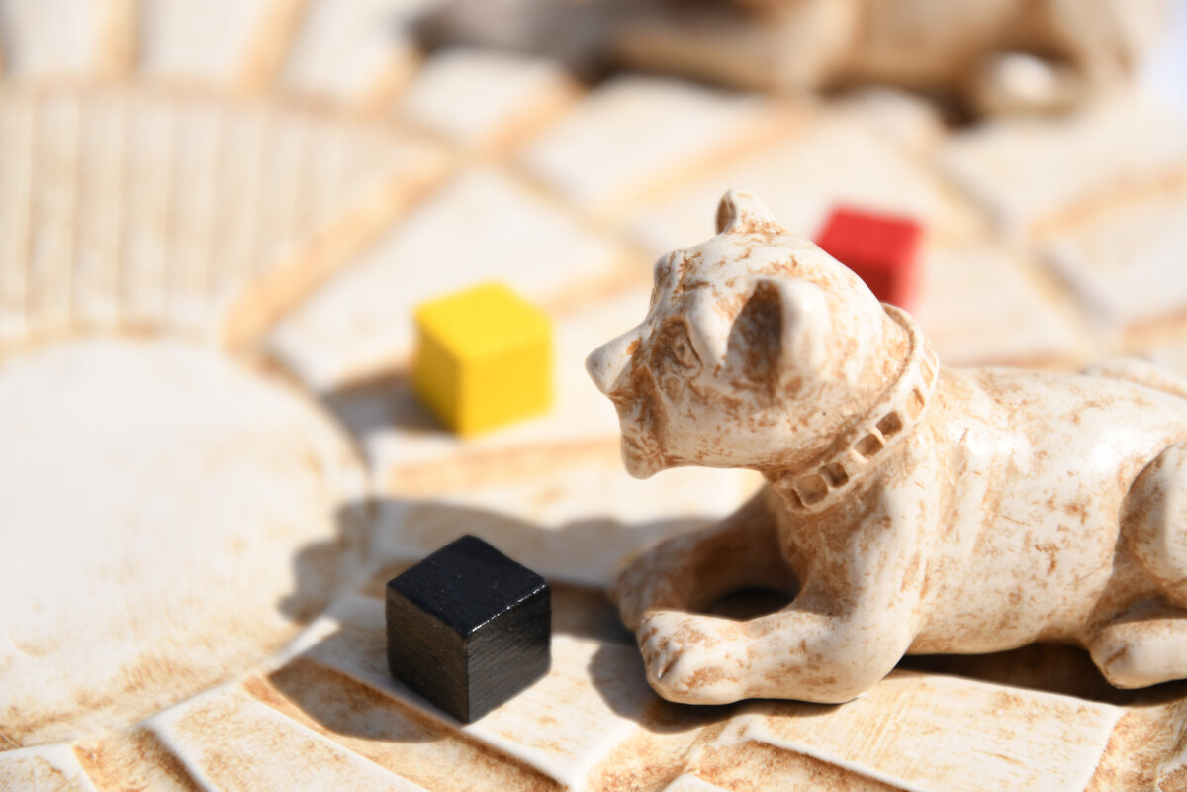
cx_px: 594
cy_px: 396
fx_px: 3709
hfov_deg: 18.2
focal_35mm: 112
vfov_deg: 12.2
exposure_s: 1/1600
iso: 100
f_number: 4
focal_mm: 75
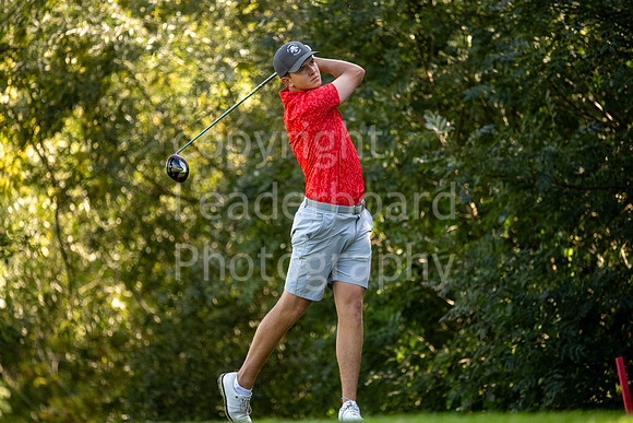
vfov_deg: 4.6
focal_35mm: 300
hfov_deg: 6.9
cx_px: 316
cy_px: 212
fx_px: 5276
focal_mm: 300
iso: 400
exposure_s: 1/640
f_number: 4
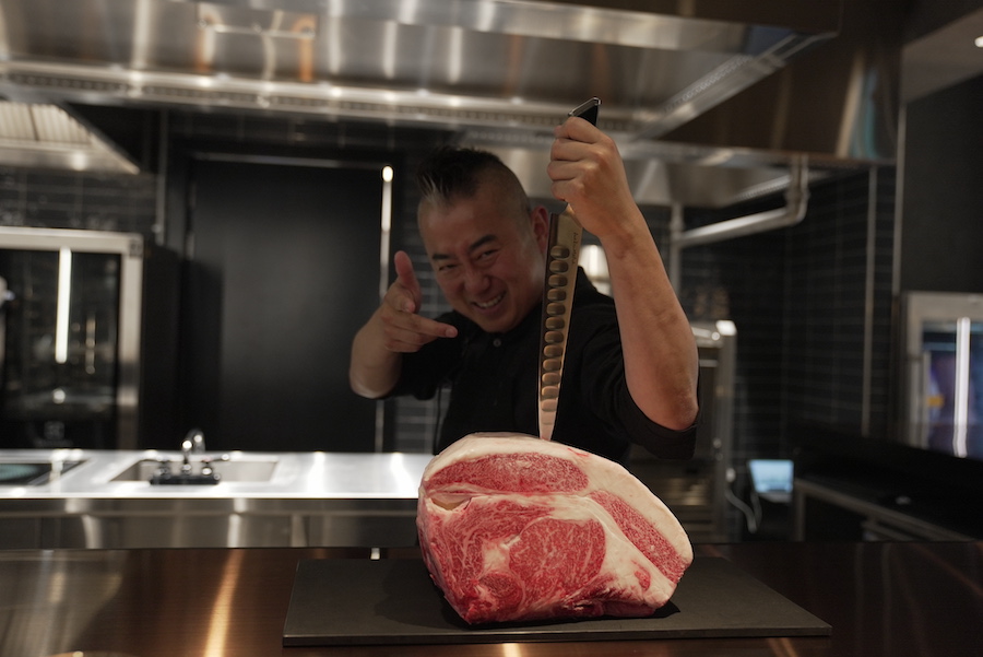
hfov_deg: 58.7
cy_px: 328
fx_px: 874
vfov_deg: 41.2
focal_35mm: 32
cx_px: 492
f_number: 2.8
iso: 1250
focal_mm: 32
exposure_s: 1/125
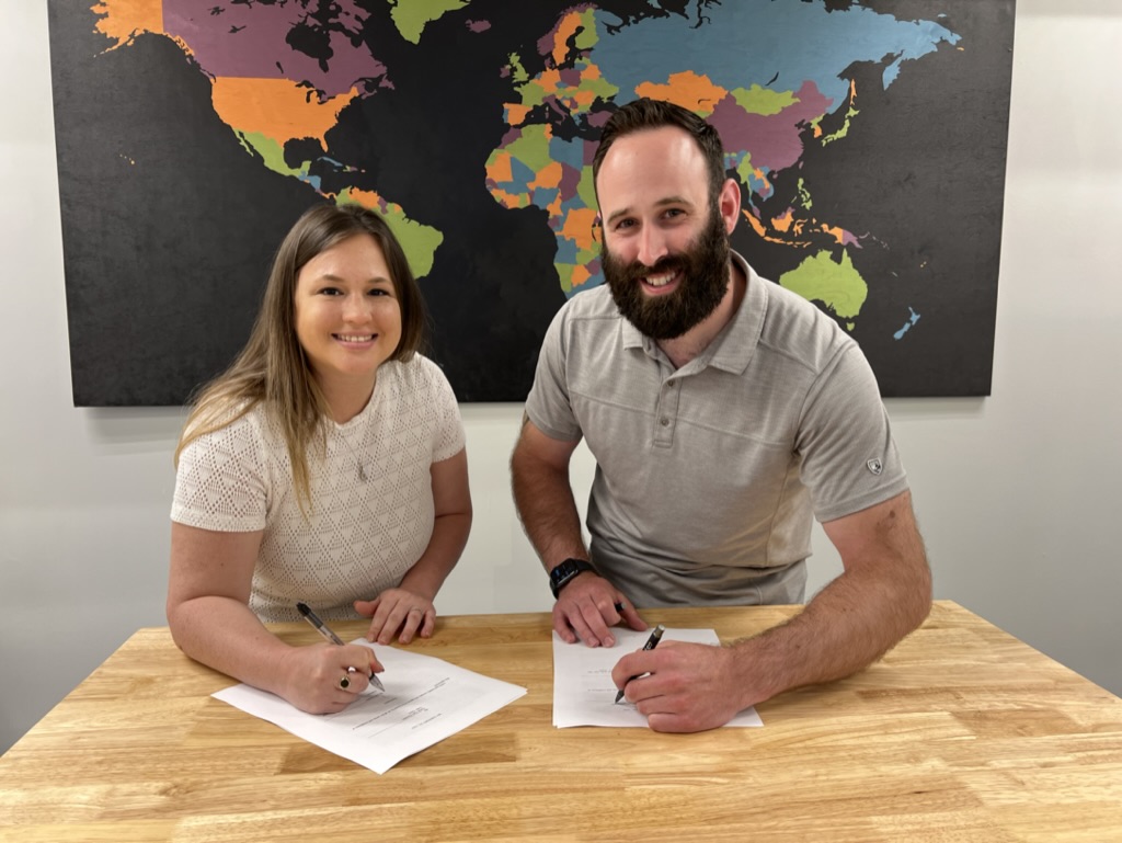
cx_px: 561
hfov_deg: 67.3
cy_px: 422
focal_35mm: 26
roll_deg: +0.4
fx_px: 843
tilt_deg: -7.1
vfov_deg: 53.1
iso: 80
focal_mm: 5.7
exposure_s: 1/60
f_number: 1.5
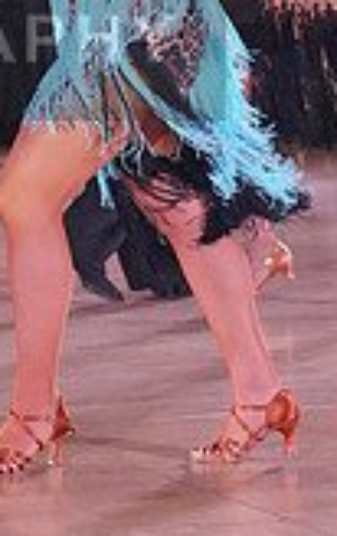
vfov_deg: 11.5
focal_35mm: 180
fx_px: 2636
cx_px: -224
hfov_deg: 7.2
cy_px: 13
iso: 2500
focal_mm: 50
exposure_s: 1/400
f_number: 4
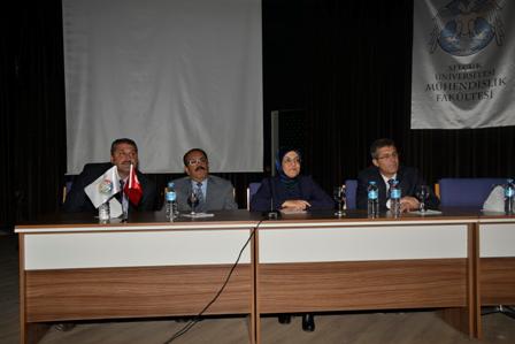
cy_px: 172
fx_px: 515
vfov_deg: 36.9
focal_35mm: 36
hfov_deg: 53.1
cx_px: 258
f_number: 9
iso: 320
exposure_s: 1/80
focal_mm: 36
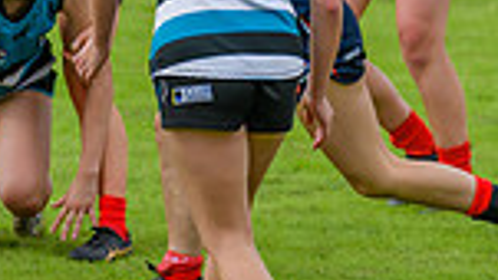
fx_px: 12111
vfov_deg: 1.3
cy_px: 39
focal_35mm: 917
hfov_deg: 2.4
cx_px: 102
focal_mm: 220
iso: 800
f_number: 6.3
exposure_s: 1/2000
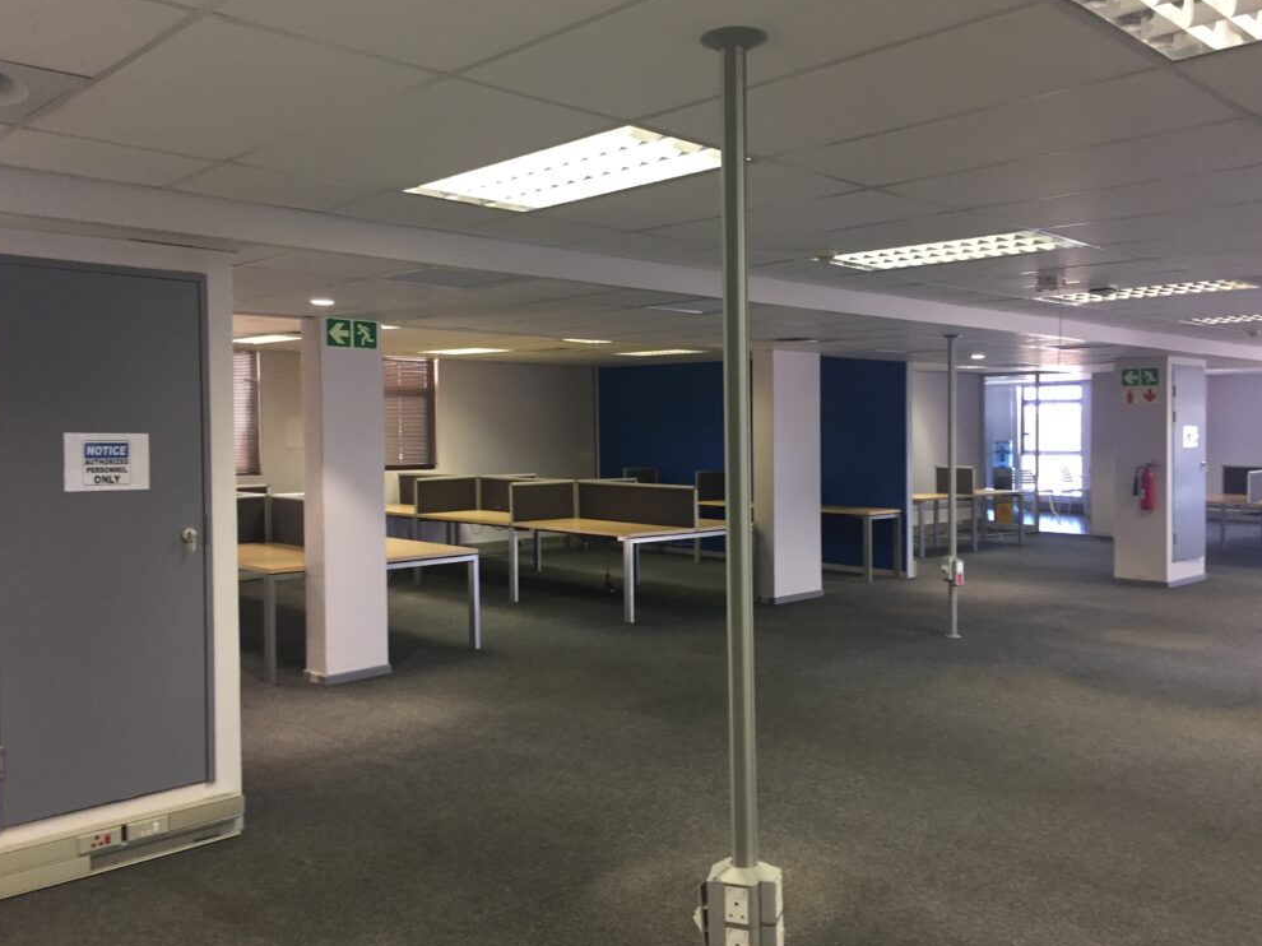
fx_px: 1093
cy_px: 463
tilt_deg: -2.5
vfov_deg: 46.8
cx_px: 621
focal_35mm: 30
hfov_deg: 60.0
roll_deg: -1.4
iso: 80
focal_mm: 4.15
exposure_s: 1/33
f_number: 2.2
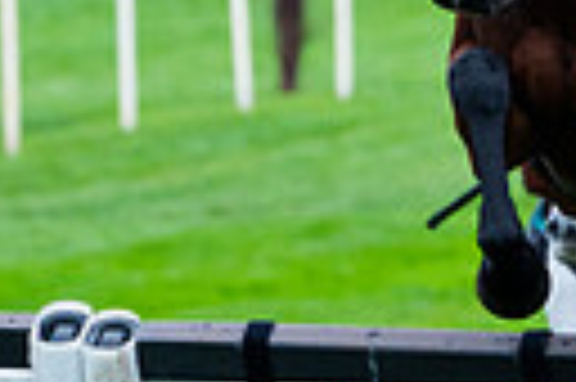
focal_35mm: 811
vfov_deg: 1.7
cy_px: 264
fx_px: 12959
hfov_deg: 2.5
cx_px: 1323
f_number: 4
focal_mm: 155
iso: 1000
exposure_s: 1/1000
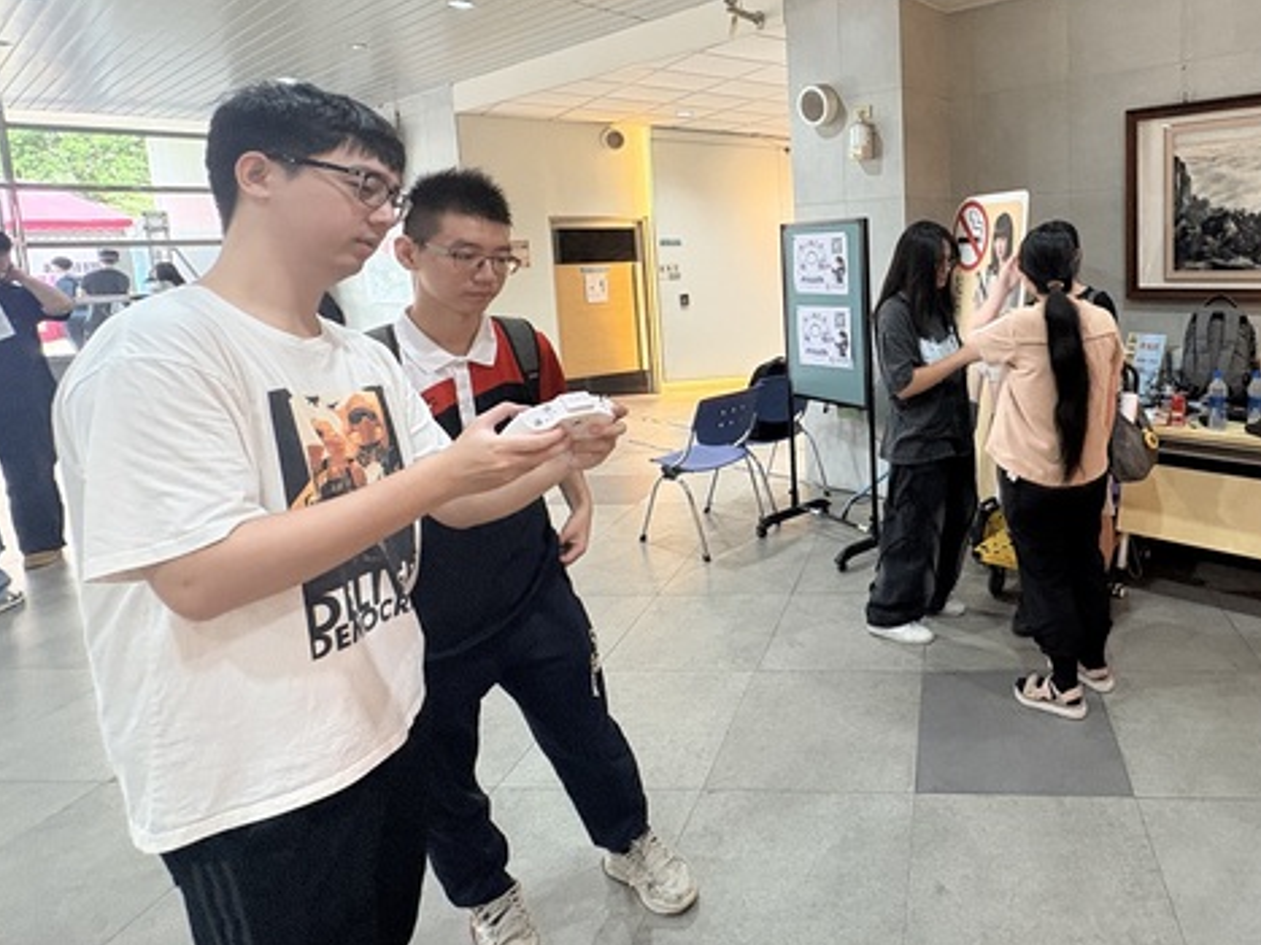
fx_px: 765
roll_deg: +2.4
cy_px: 328
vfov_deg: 62.1
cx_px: 907
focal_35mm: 21
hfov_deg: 74.7
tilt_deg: -5.7
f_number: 2.2
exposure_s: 1/60
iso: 320
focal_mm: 2.22
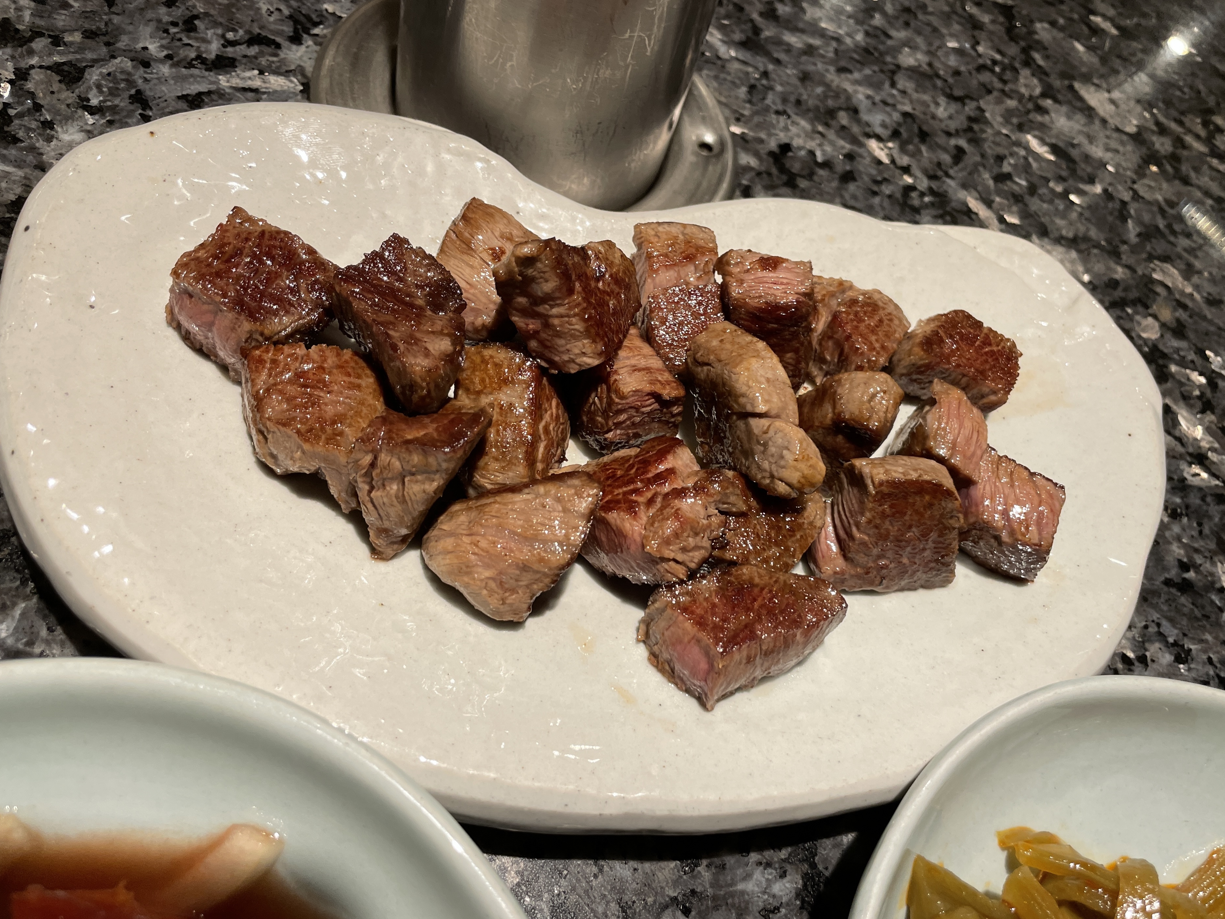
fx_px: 991
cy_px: 478
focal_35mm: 28
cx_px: 656
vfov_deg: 49.7
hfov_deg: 63.4
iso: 100
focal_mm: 4.2
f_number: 1.6
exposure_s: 1/120
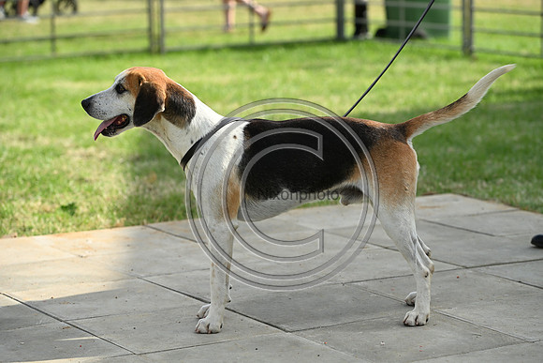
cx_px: 272
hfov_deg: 16.8
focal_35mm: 122
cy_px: 182
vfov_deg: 11.2
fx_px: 1841
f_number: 4.5
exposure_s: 1/1000
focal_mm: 122
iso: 220
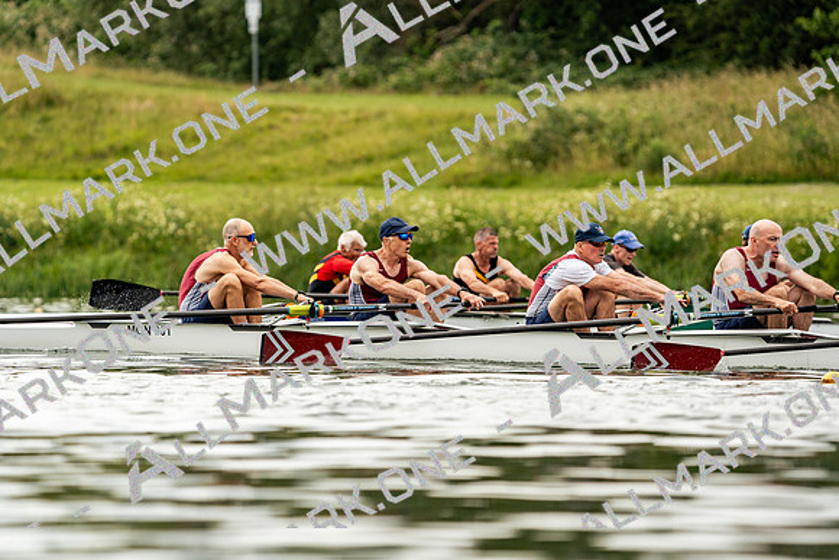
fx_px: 9417
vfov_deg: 3.4
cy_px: 280
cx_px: 420
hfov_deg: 5.1
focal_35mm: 404
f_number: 6.3
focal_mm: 404
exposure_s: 1/2000
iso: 400
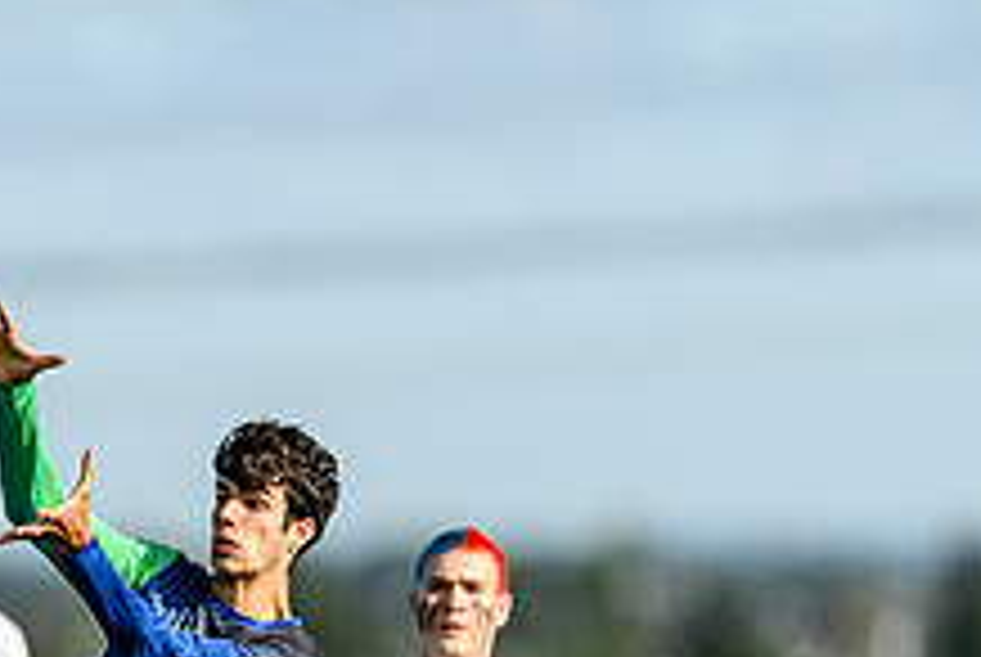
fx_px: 28978
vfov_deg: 1.3
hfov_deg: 1.9
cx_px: 189
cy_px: 848
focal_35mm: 1062
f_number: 3.2
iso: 100
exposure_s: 1/1600
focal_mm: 400
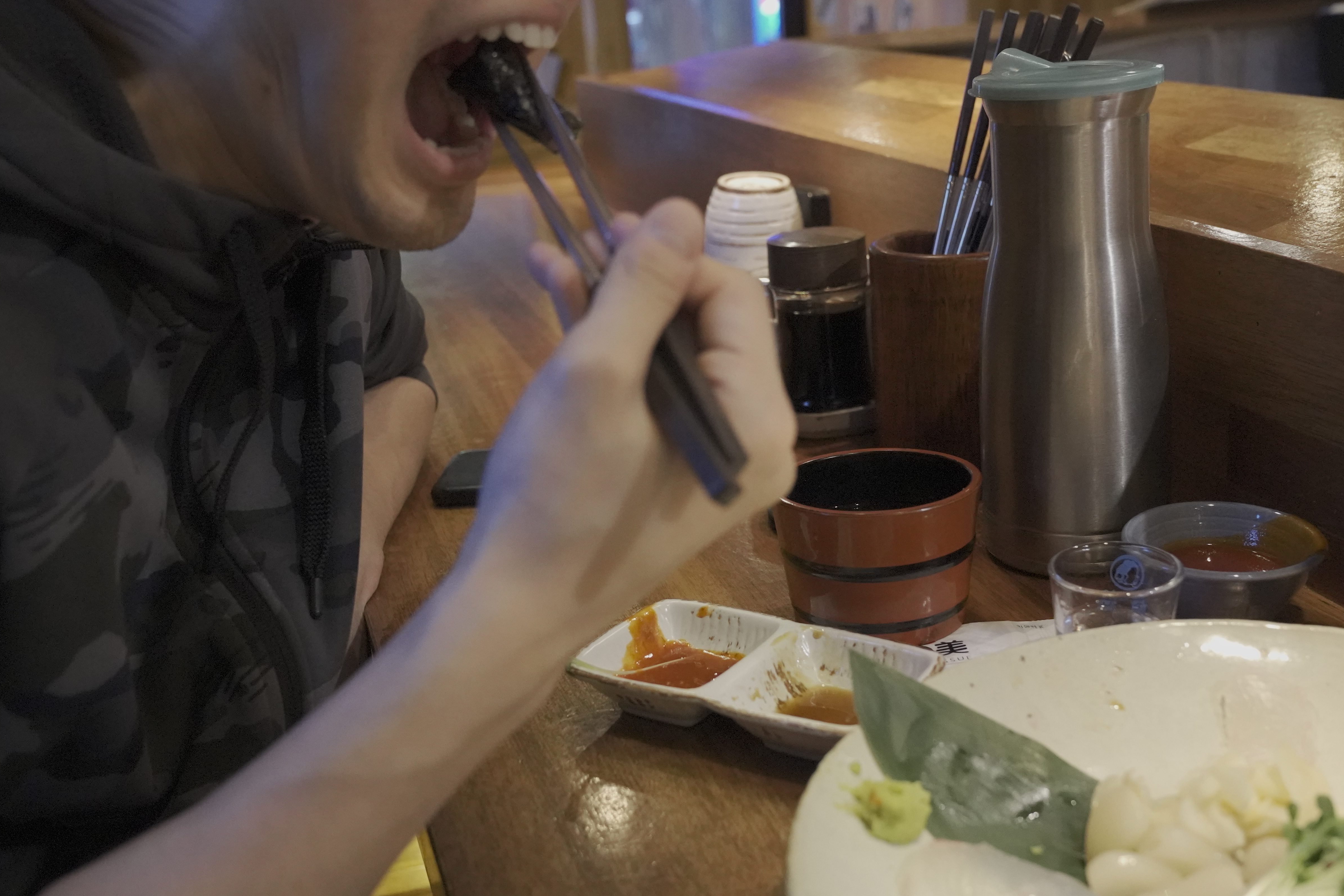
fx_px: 1493
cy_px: 497
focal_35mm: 40
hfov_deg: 48.4
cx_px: 734
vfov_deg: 33.4
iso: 12800
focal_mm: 32
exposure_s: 1/100
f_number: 5
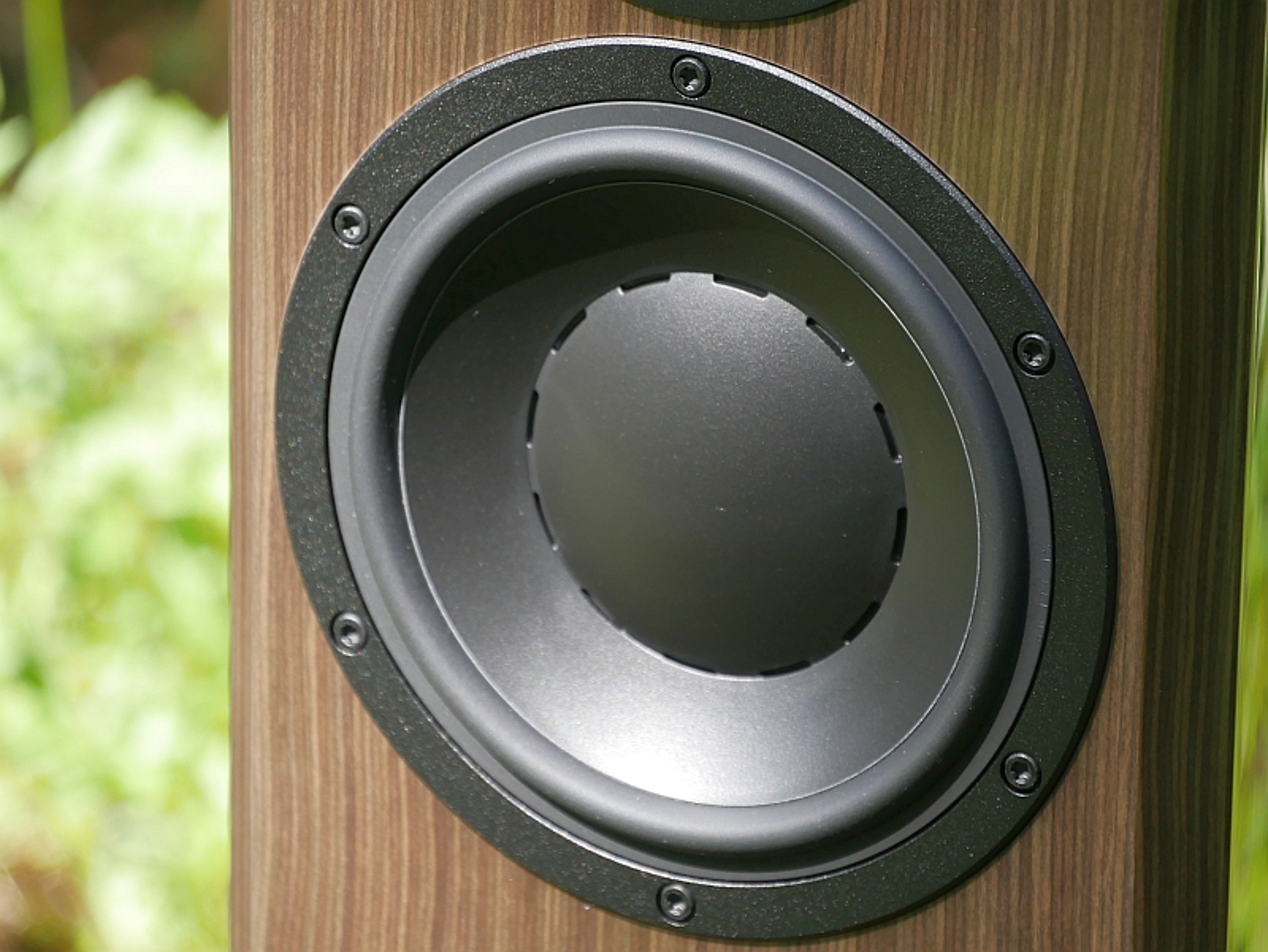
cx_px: 634
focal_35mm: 280
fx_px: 10263
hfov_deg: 7.1
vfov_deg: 5.3
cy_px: 476
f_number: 5.6
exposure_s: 1/320
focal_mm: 140
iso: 800
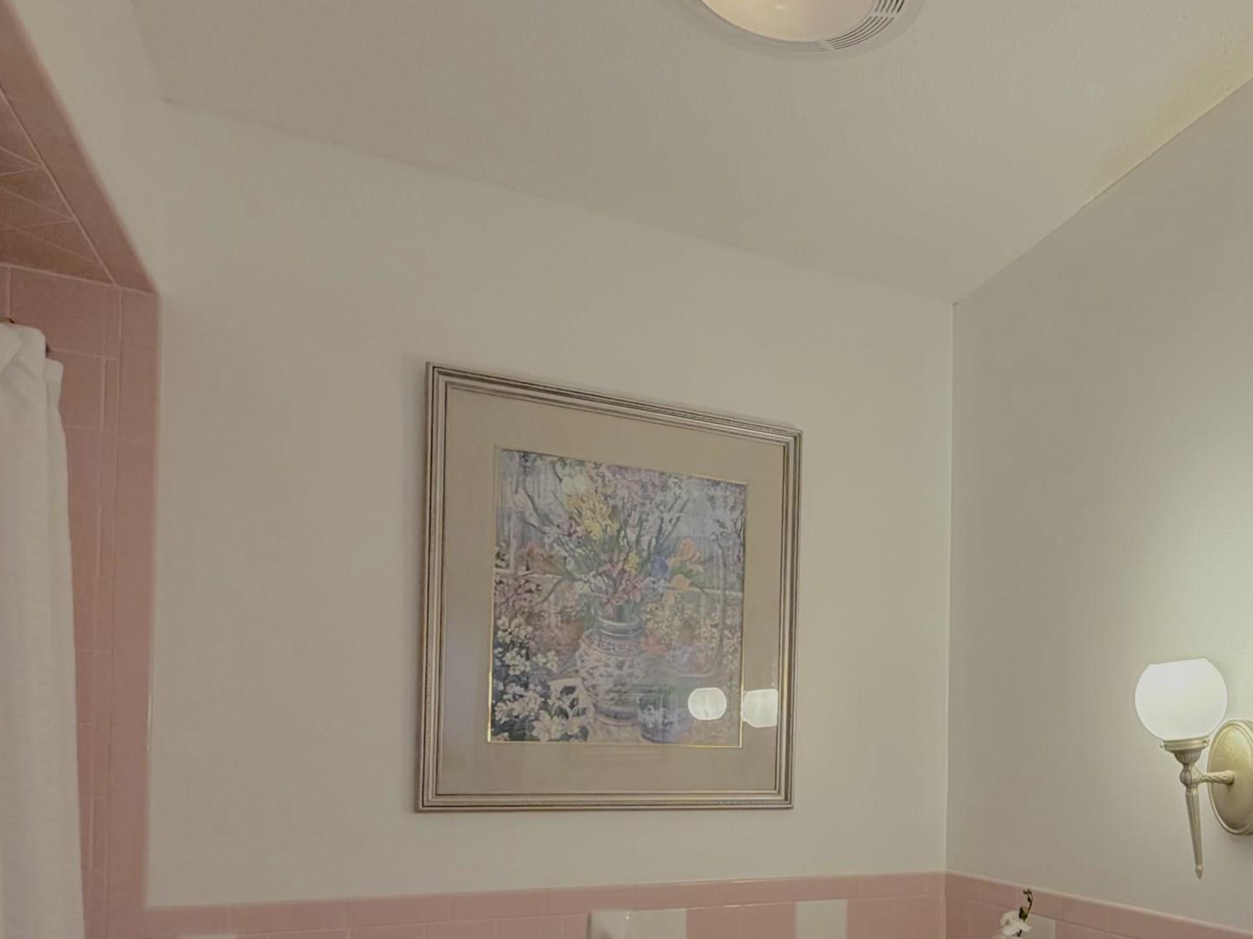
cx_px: 1031
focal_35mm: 30
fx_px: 1086
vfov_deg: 44.6
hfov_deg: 55.1
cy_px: 745
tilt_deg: +1.4
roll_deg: -0.4
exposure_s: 1/120
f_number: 2.2
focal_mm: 2.22
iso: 200
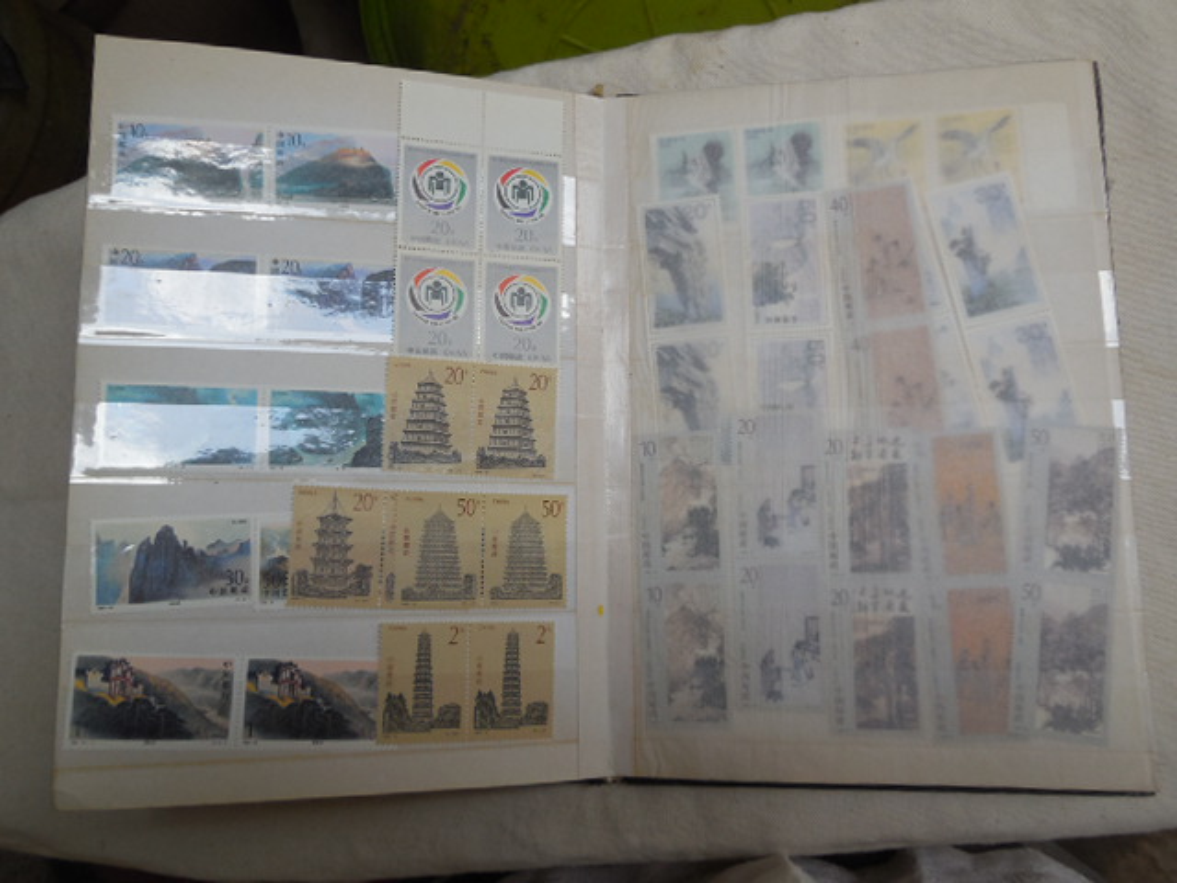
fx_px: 1020
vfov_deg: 46.8
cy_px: 442
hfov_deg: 60.0
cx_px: 588
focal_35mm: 30
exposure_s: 1/200
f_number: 3.2
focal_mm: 5.3
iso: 125
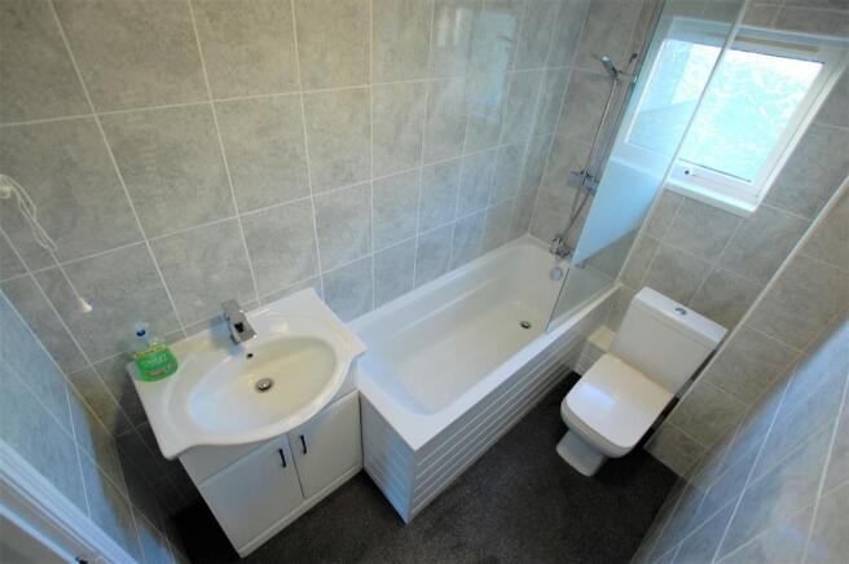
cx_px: 424
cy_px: 282
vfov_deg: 71.9
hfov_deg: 95.0
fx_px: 389
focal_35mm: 16
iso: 400
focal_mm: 11
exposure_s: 1/40
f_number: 3.5
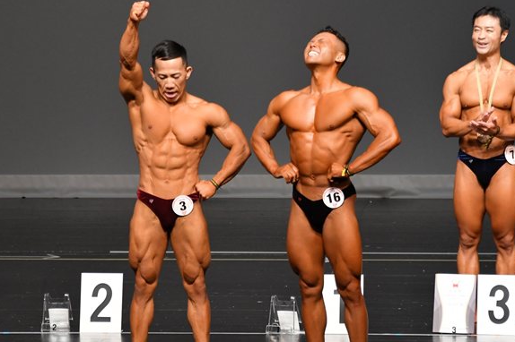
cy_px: 173
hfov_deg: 5.1
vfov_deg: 3.4
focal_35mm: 405
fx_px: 5790
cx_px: 259
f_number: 5.6
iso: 2500
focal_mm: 200
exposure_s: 1/400
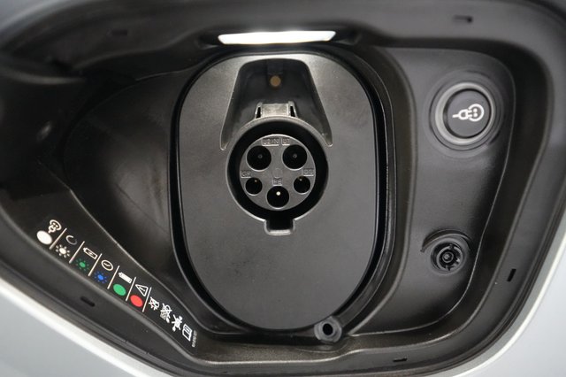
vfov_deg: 46.4
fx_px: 440
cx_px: 283
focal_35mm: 28
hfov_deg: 65.5
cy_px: 188
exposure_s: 1/160
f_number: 2.8
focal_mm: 28
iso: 12800
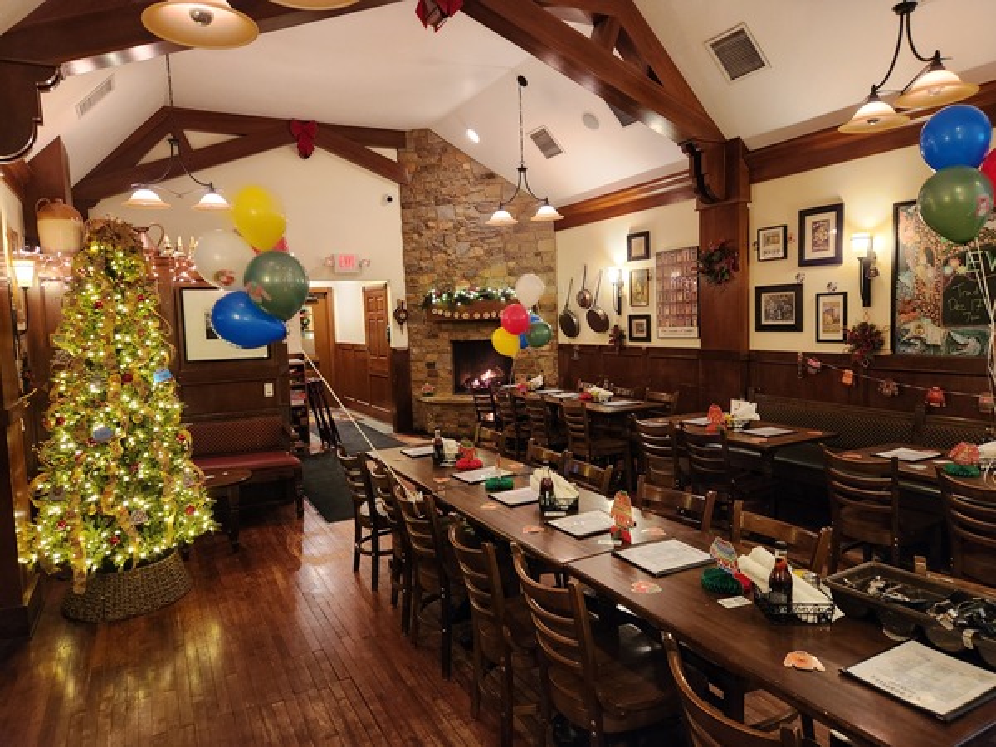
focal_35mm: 23
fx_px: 662
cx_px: 498
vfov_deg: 58.9
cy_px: 374
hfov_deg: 73.9
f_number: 1.8
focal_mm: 5.4
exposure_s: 1/40
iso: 640
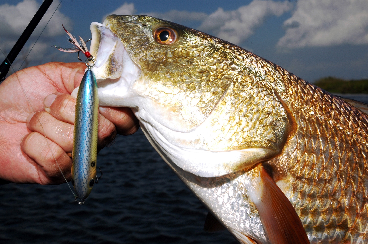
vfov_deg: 22.6
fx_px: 613
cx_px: 184
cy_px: 122
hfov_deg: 33.4
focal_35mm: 60
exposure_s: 1/500
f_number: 16
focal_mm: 40
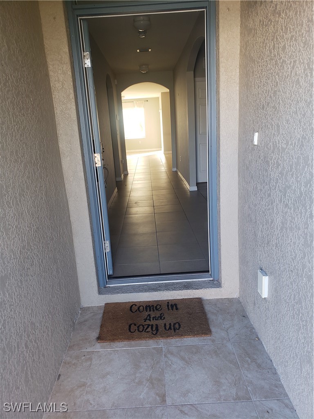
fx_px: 314
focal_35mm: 26
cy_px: 210
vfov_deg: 67.3
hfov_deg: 53.1
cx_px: 157
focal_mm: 4.3
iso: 125
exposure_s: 1/50
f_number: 2.4
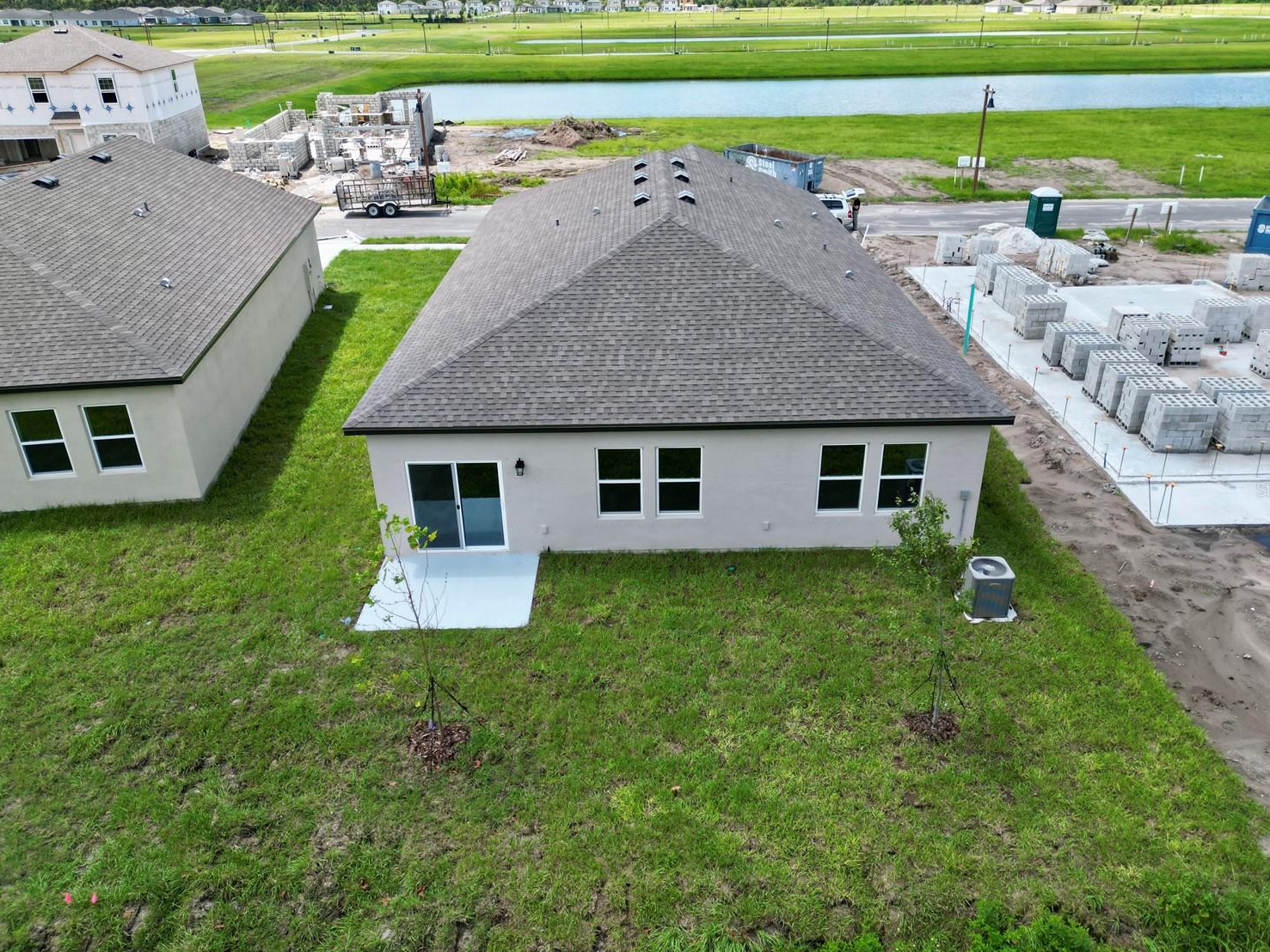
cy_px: 489
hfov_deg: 67.3
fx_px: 954
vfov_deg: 53.1
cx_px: 650
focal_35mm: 26
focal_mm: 6.72
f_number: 1.7
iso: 130
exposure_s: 1/1600
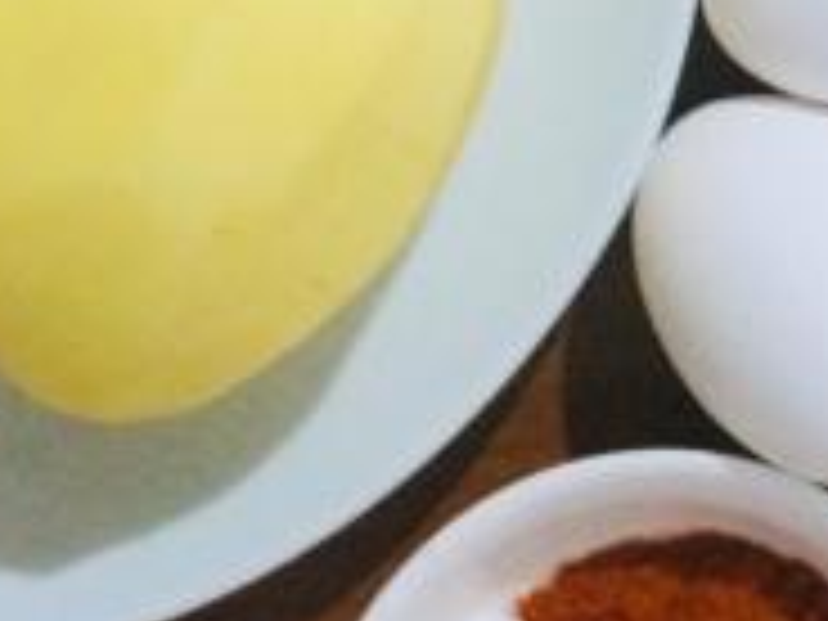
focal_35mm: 109
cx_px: 1008
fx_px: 2607
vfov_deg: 13.1
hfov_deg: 17.2
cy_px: -184
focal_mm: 4.15
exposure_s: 1/25
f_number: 2.2
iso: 250
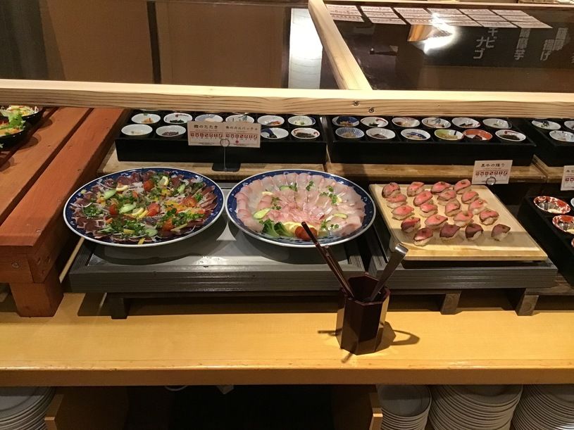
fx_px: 514
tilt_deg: -33.1
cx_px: 287
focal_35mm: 31
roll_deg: -3.7
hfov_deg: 58.4
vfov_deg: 45.4
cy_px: 215
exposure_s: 1/30
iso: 200
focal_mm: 3.3
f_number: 2.4
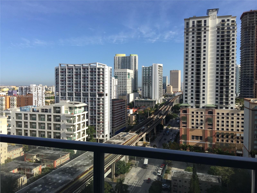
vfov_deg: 48.2
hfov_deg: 61.7
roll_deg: -0.2
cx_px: 128
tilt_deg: -1.5
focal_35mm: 29
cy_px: 96
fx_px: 215
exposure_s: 1/1799
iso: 32
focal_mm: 4.15
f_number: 2.2
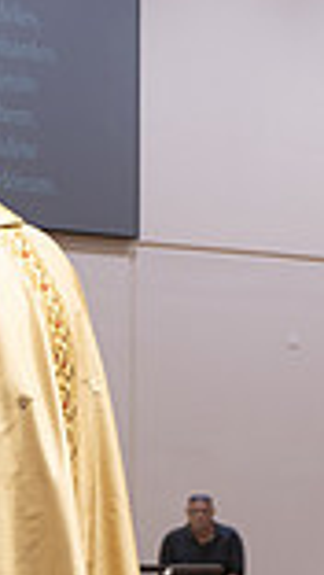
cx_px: -302
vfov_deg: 10.3
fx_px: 3155
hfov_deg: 5.8
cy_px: 614
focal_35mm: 207
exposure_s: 1/160
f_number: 2.8
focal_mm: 53
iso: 800
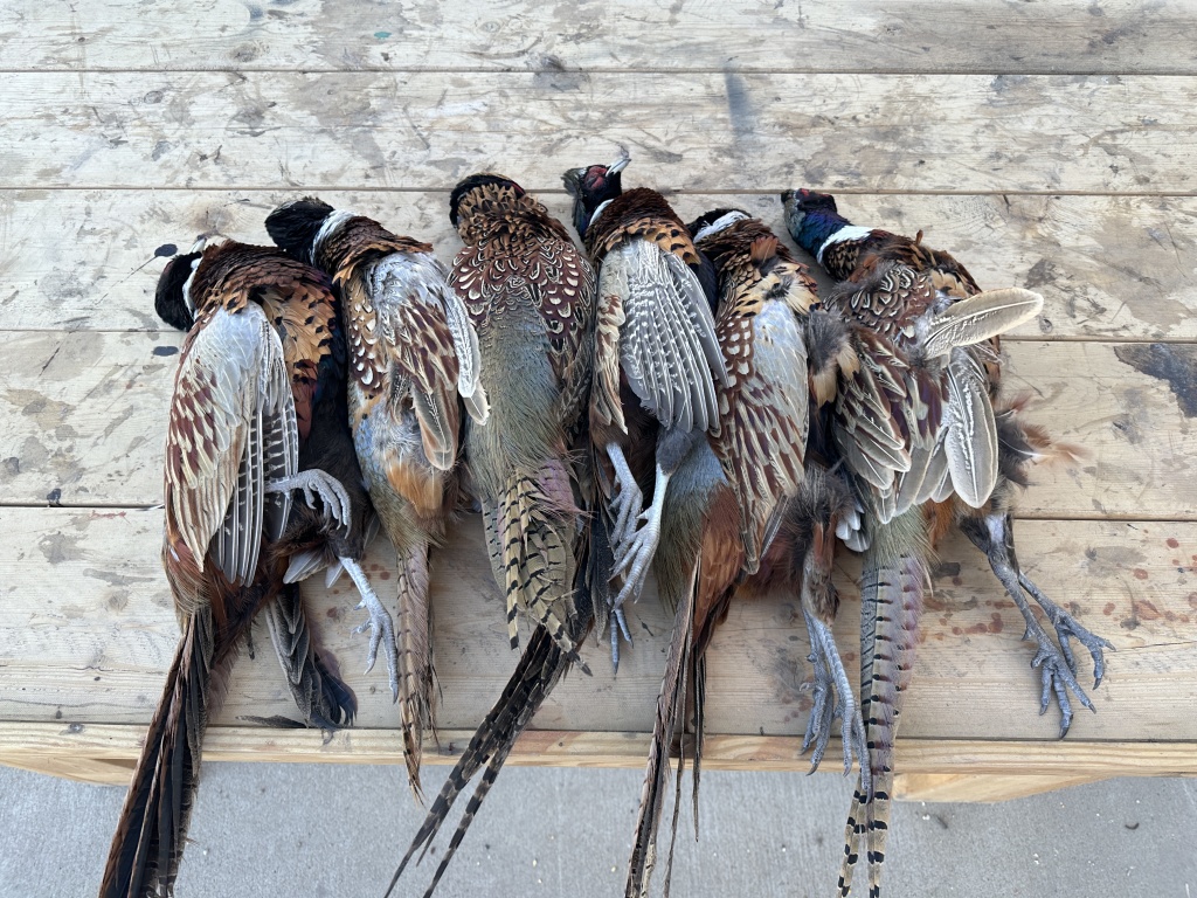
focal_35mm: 24
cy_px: 449
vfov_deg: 56.8
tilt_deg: -62.3
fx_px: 830
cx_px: 598
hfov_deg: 71.6
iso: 80
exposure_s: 1/121
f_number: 1.78
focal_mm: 6.86
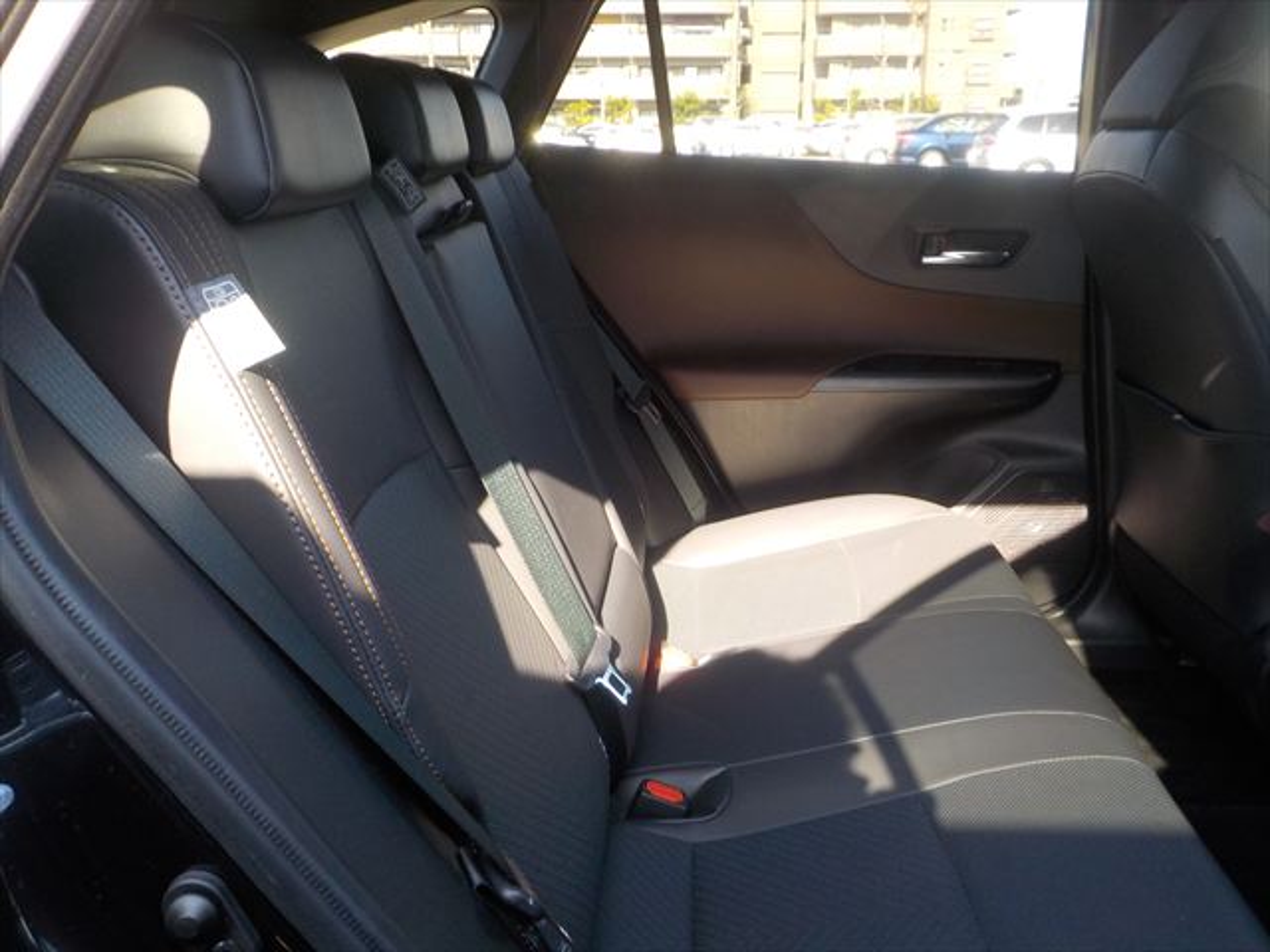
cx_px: 635
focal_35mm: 30
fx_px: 1101
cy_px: 476
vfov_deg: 46.8
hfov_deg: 60.0
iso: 125
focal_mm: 4.1
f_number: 3.3
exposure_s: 1/60
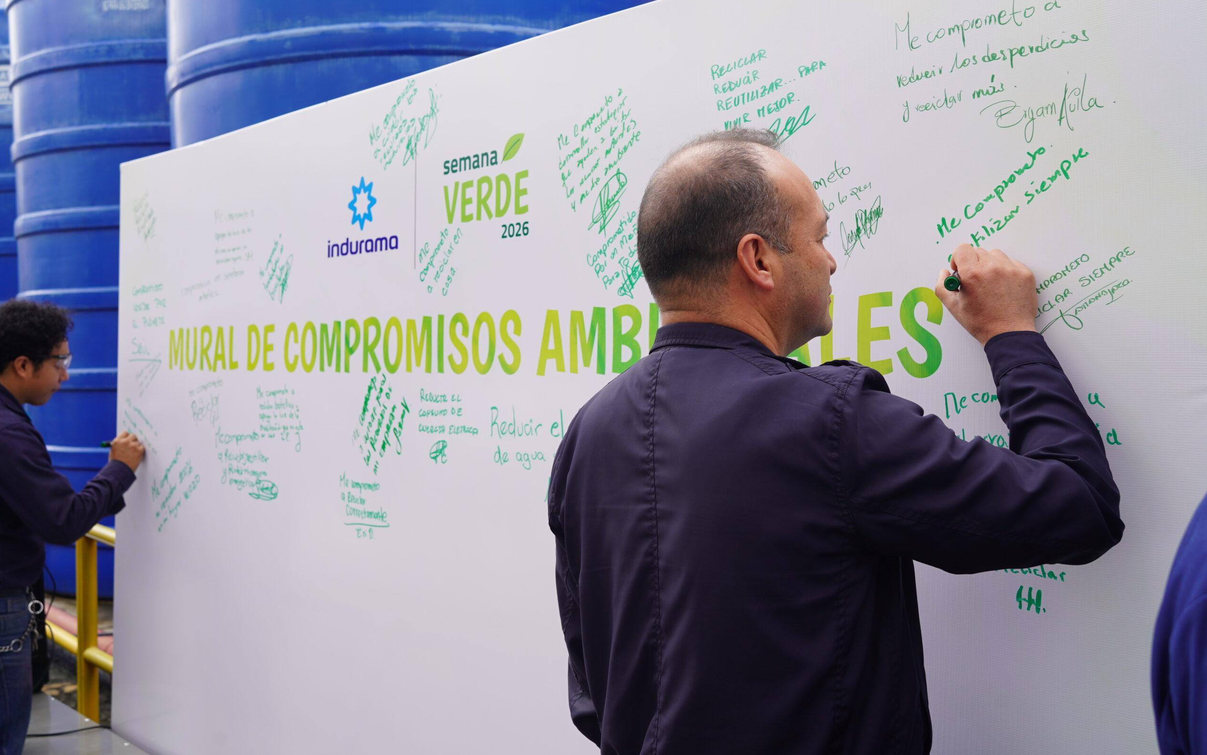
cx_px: 605
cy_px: 354
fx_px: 1217
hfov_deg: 52.7
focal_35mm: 37
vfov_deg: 34.4
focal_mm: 36
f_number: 7.1
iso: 100
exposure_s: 1/80
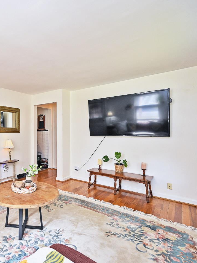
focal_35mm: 21
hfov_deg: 57.4
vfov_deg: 79.0
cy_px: 132
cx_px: 32
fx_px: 159
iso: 200
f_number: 4.5
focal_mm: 14
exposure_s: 1/80
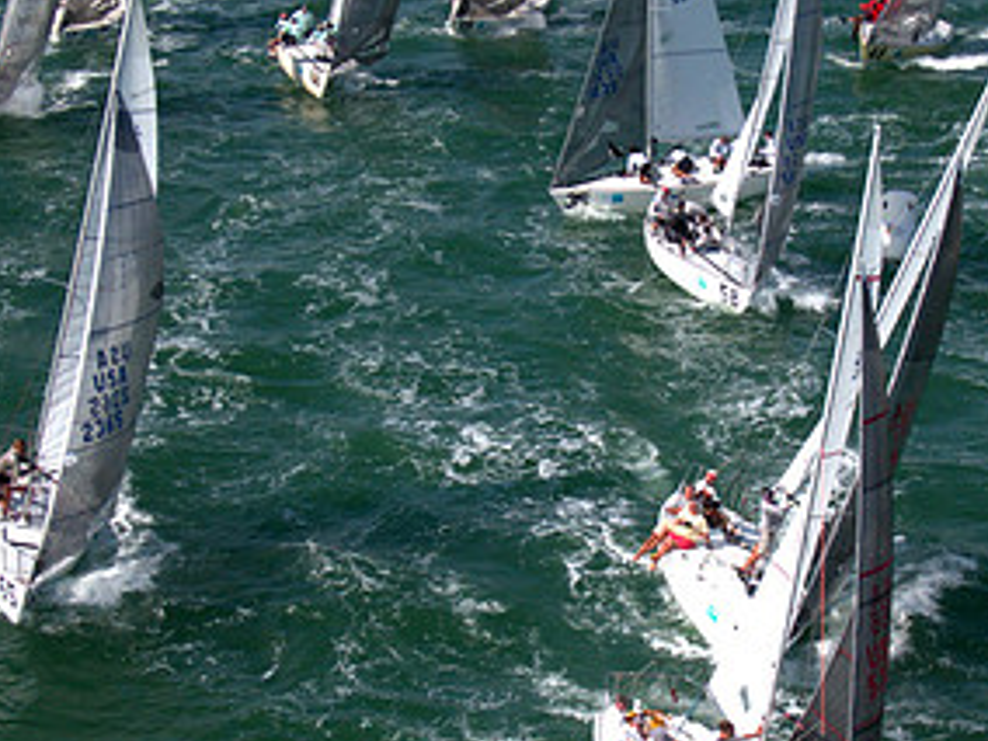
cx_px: 630
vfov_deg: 15.1
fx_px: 2797
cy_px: 437
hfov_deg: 20.0
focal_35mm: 98
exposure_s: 1/1250
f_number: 3.8
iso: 100
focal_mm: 8.6
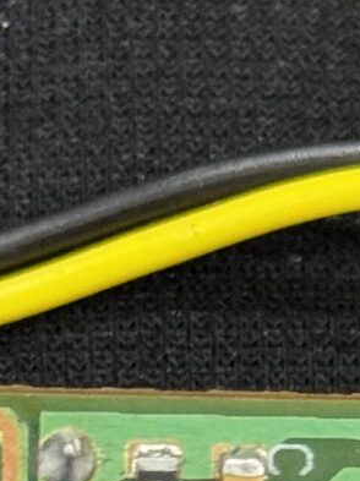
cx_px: 284
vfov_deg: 6.2
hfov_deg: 4.7
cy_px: 792
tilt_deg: -75.3
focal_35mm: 313
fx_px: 4347
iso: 250
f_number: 1.78
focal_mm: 6.76
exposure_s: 1/50
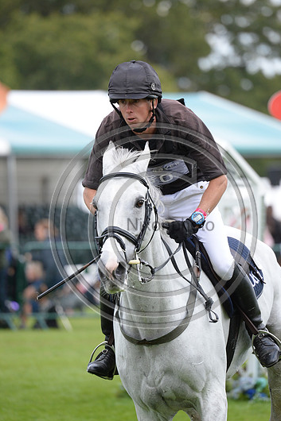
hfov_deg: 3.1
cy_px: 210
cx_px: 153
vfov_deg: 4.7
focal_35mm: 438
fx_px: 5131
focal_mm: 400
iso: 800
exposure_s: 1/800
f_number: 6.3
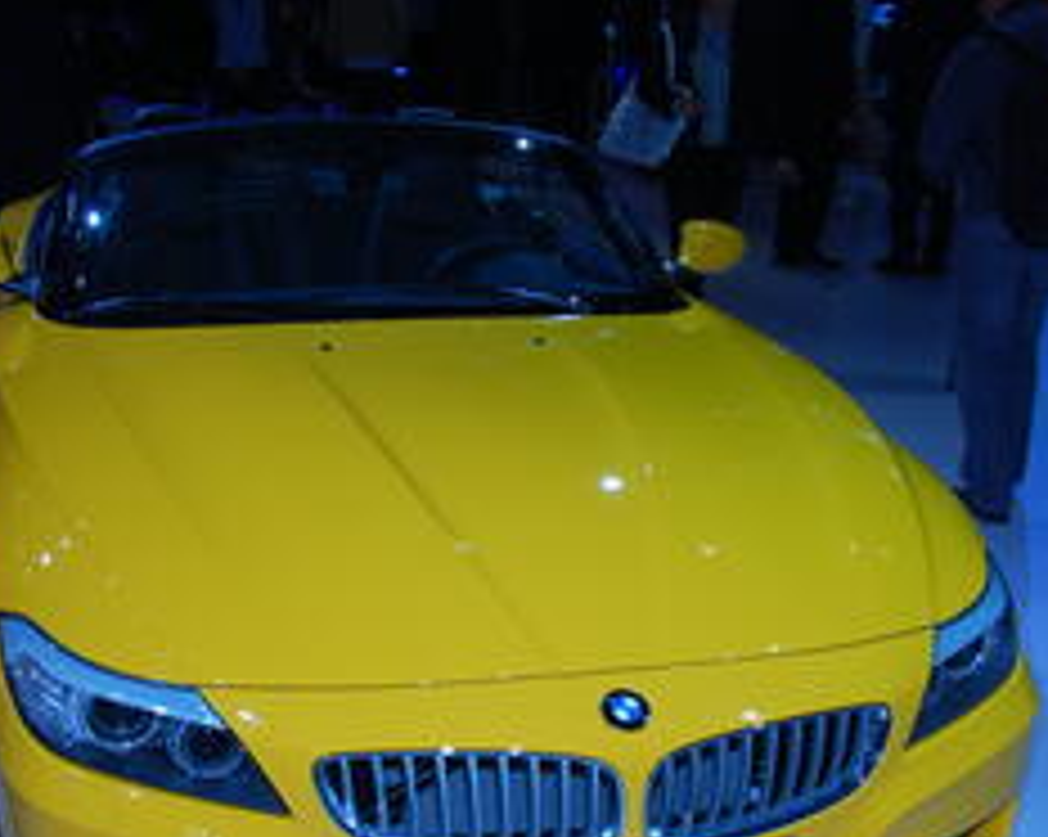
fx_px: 1797
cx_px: 562
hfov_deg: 32.5
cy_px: 594
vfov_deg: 26.0
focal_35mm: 58
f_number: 7.1
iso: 200
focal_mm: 24
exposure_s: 1/200
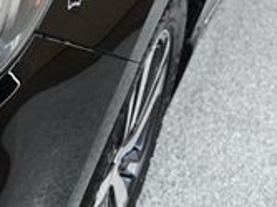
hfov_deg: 14.4
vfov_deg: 11.8
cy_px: 139
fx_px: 1000
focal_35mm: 125
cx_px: -176
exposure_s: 1/125
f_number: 3.8
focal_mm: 23
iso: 1800
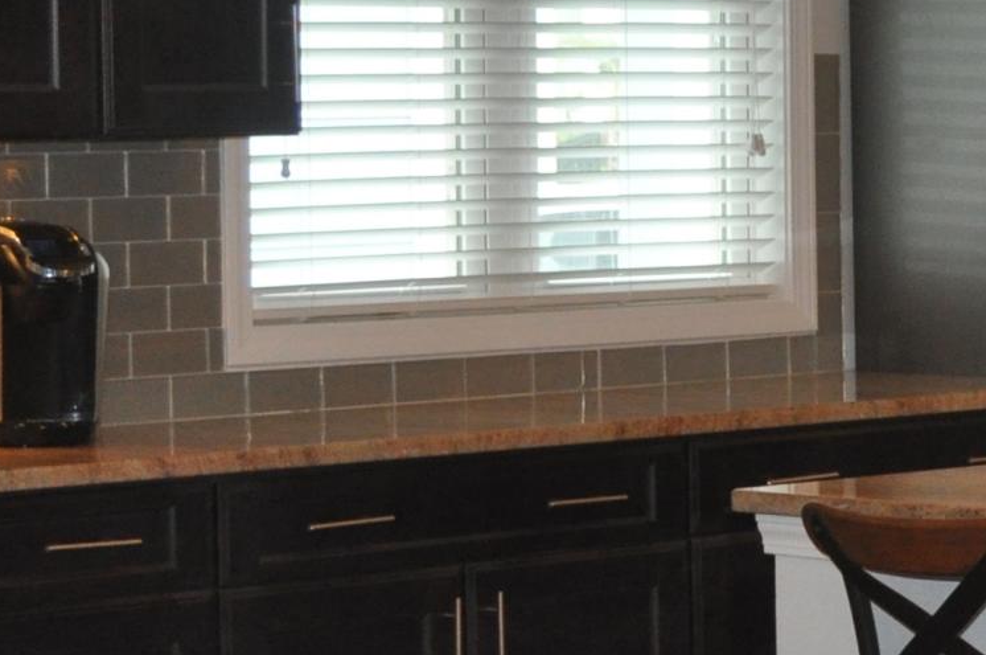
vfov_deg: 8.1
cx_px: 1638
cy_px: 259
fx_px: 4622
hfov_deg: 11.5
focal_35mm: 169
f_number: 4.5
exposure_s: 1/60
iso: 800
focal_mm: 28
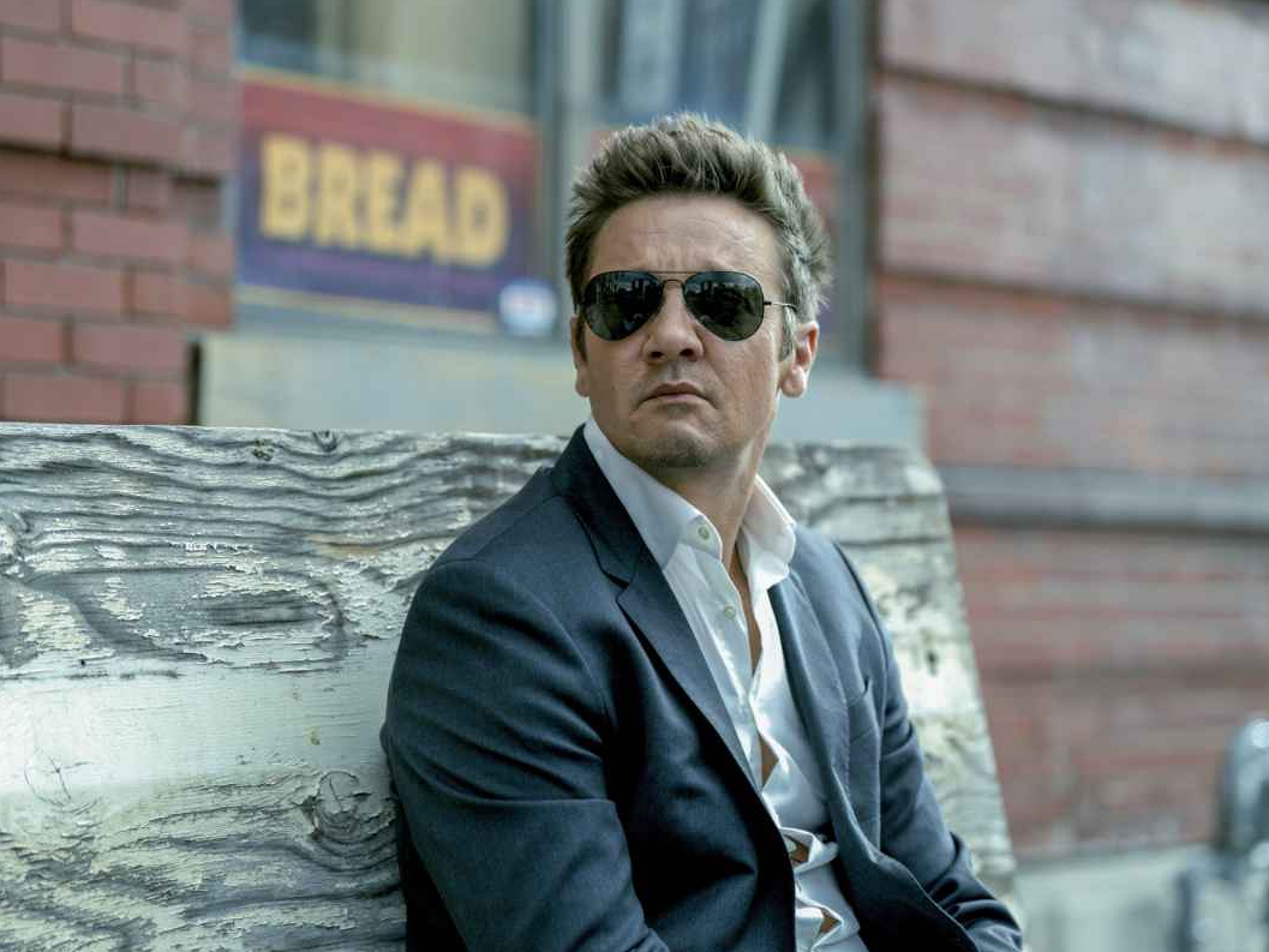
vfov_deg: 13.8
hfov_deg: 18.4
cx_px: 716
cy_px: 477
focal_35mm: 107
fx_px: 3923
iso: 200
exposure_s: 1/800
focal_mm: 98
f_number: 2.8
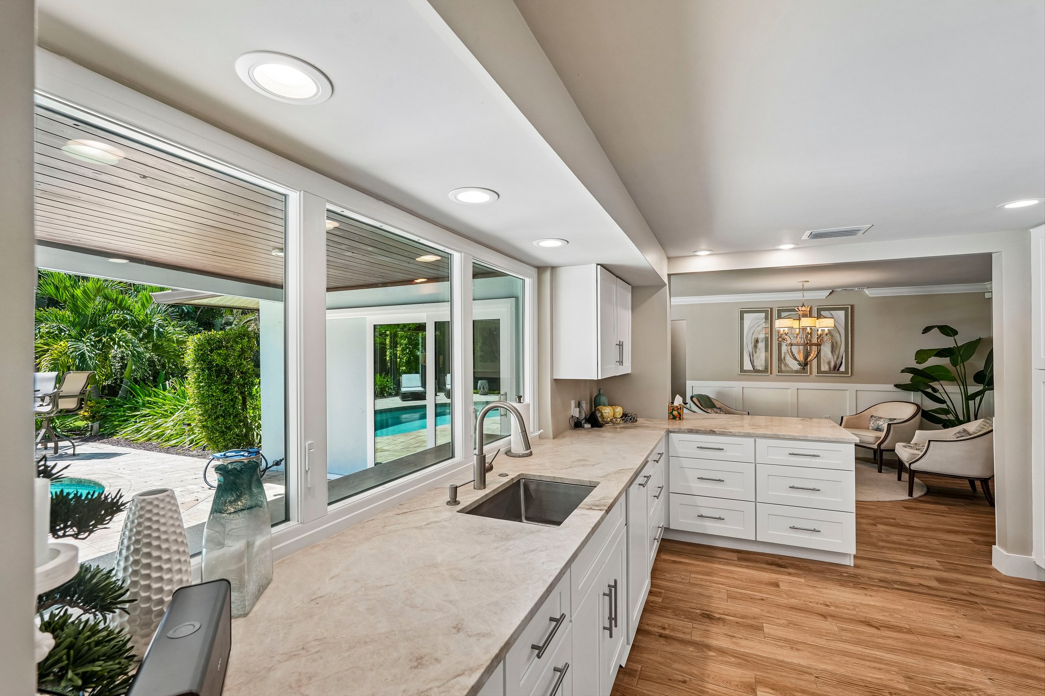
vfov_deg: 72.0
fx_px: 479
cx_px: 522
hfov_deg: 95.0
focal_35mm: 16
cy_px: 348
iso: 400
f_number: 8
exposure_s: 1/80
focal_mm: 16.5
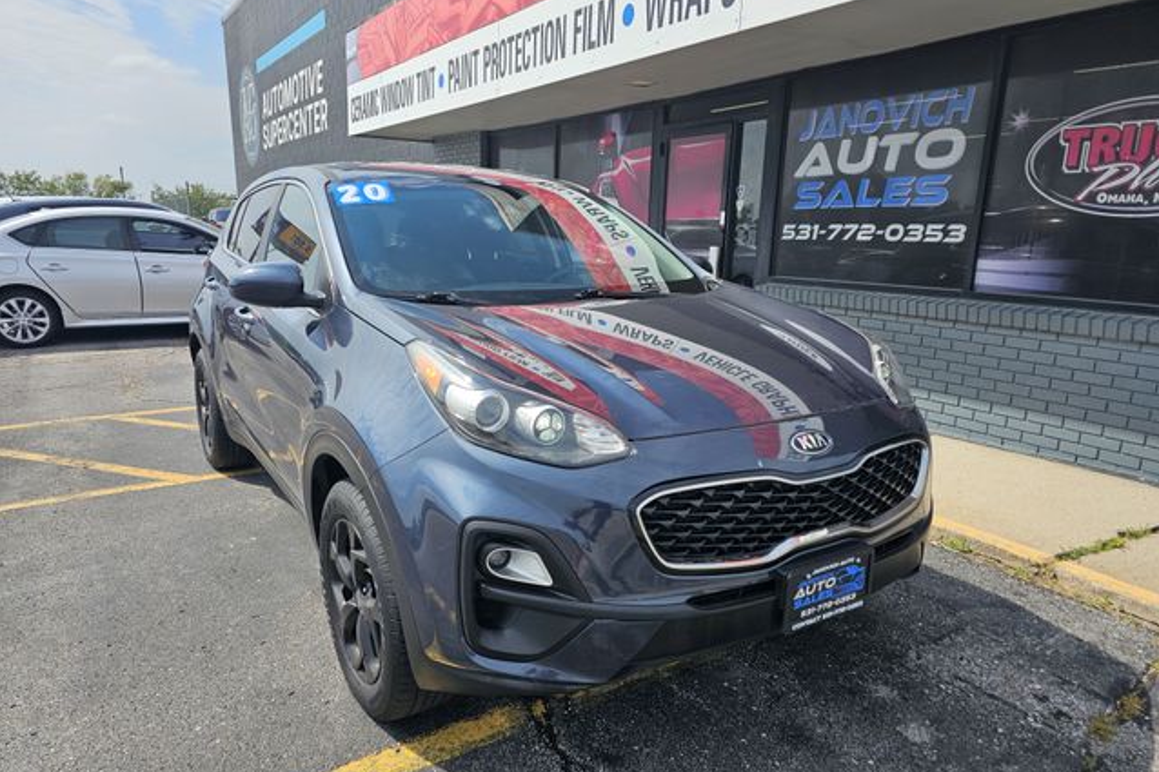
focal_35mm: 24
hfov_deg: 73.8
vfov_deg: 53.1
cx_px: 580
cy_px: 407
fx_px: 772
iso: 10
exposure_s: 1/814
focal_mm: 6.3
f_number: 1.7
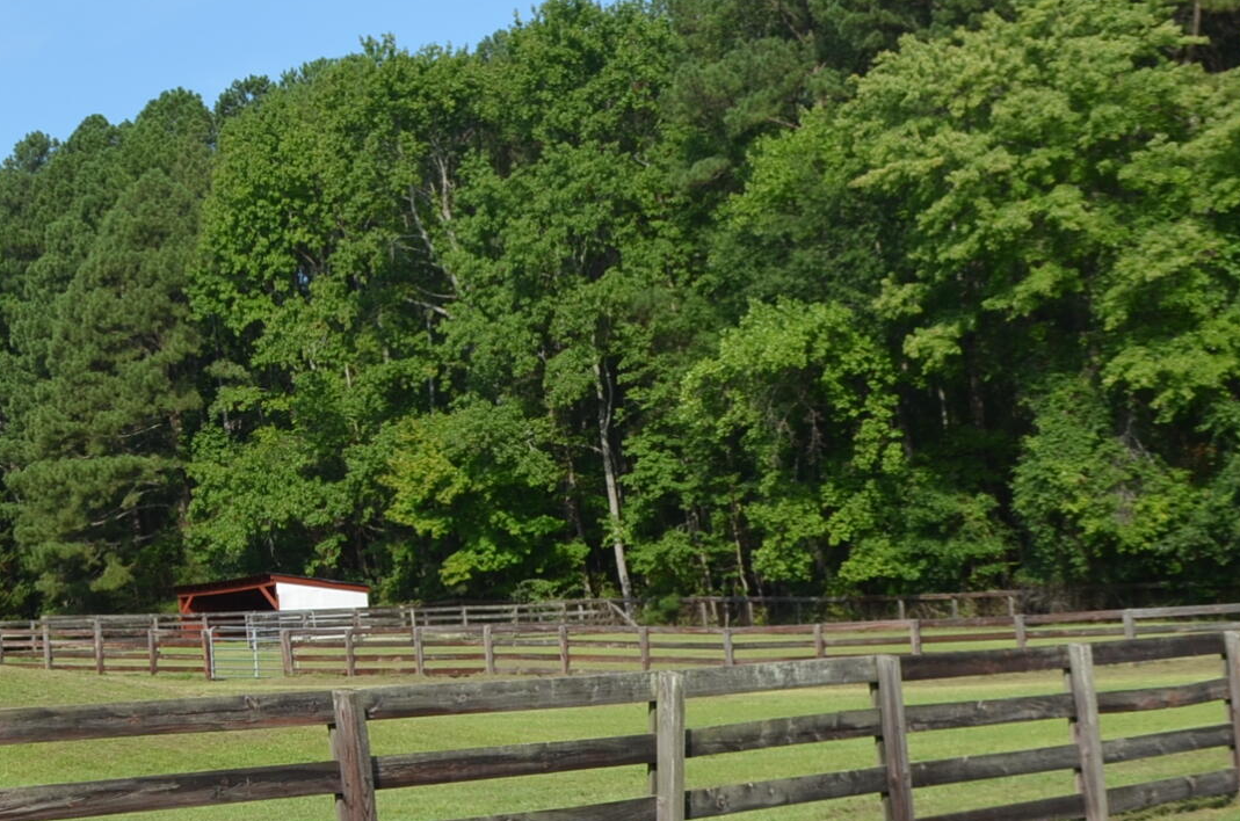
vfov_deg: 16.4
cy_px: 429
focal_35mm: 83
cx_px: 270
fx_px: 2853
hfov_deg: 24.2
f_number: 8
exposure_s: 1/250
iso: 160
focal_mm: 24
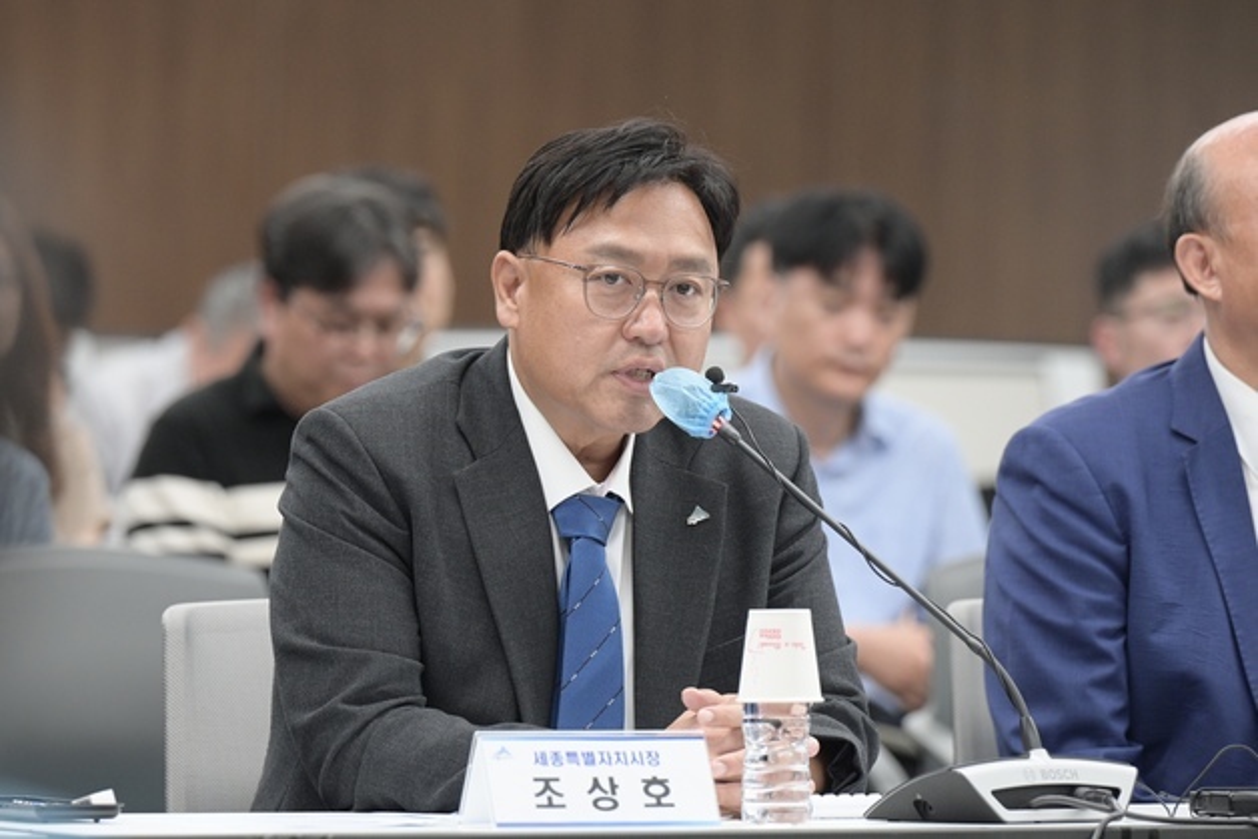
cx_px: 629
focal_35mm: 200
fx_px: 6990
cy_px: 420
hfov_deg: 10.3
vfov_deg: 6.9
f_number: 4
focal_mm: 200
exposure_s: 1/200
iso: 1250
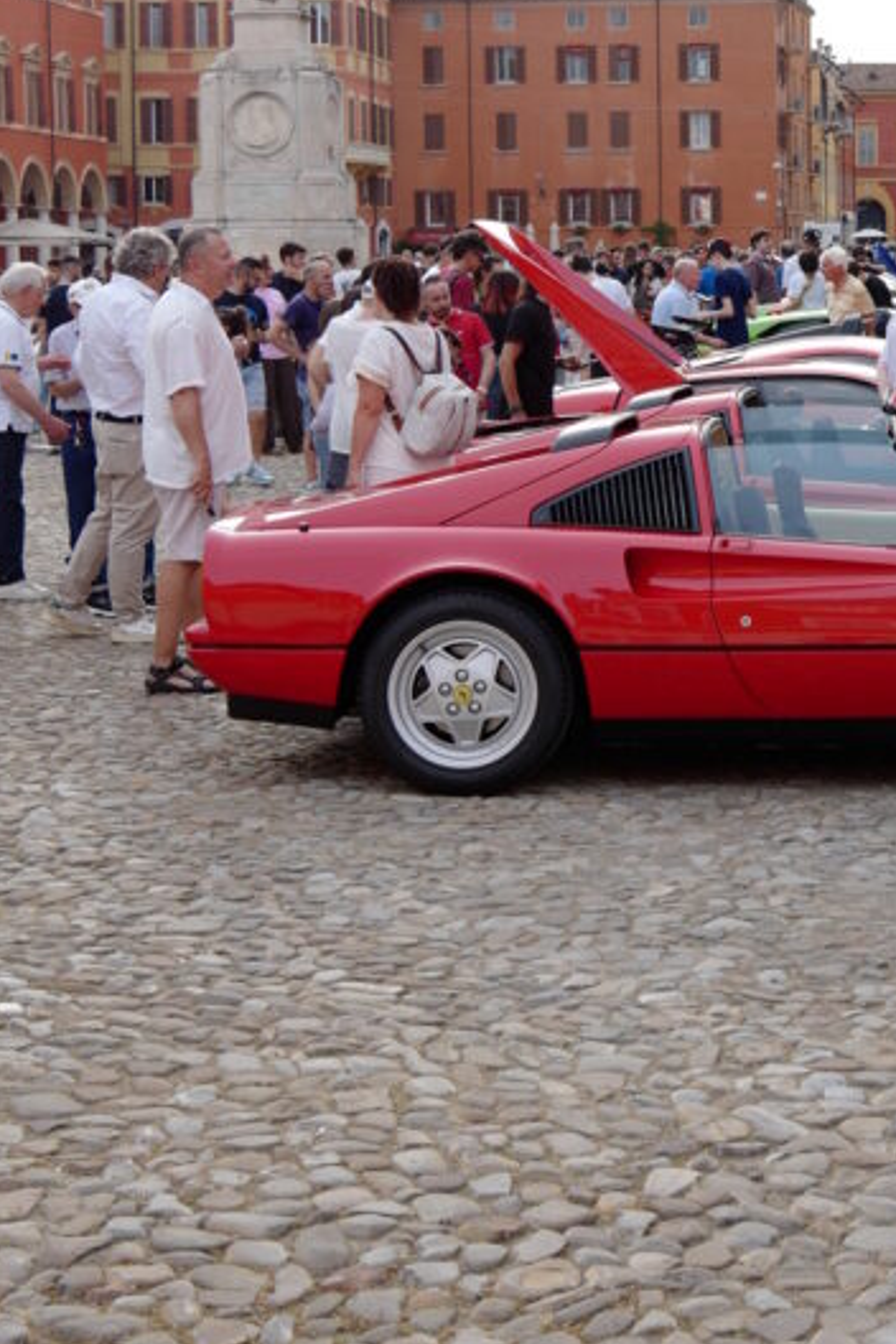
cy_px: 349
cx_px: 818
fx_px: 2464
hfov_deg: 20.2
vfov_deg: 30.1
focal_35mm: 66
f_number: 3.9
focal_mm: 23
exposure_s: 1/200
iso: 100
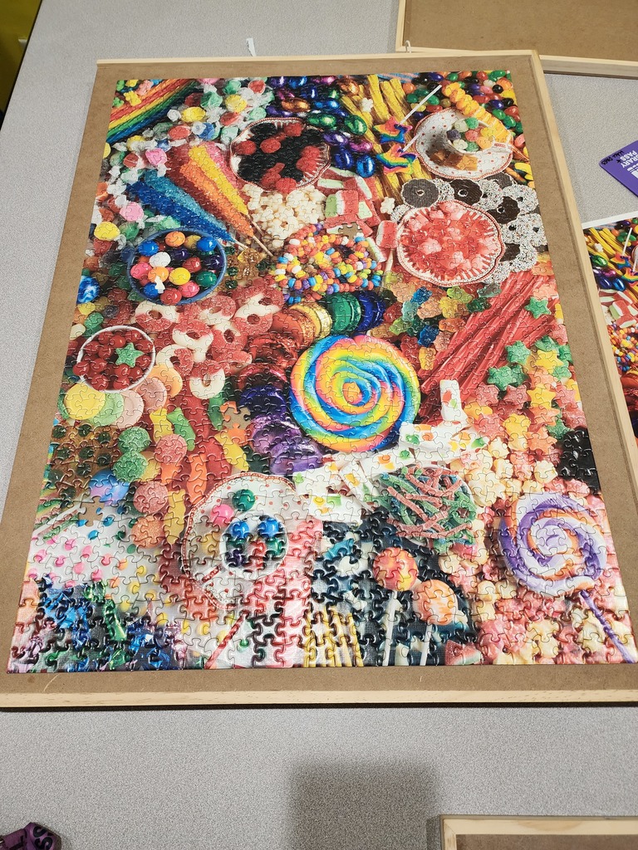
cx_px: 319
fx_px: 565
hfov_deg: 58.9
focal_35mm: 23
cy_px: 425
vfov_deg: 73.9
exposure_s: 1/120
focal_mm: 6.4
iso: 320
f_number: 1.8
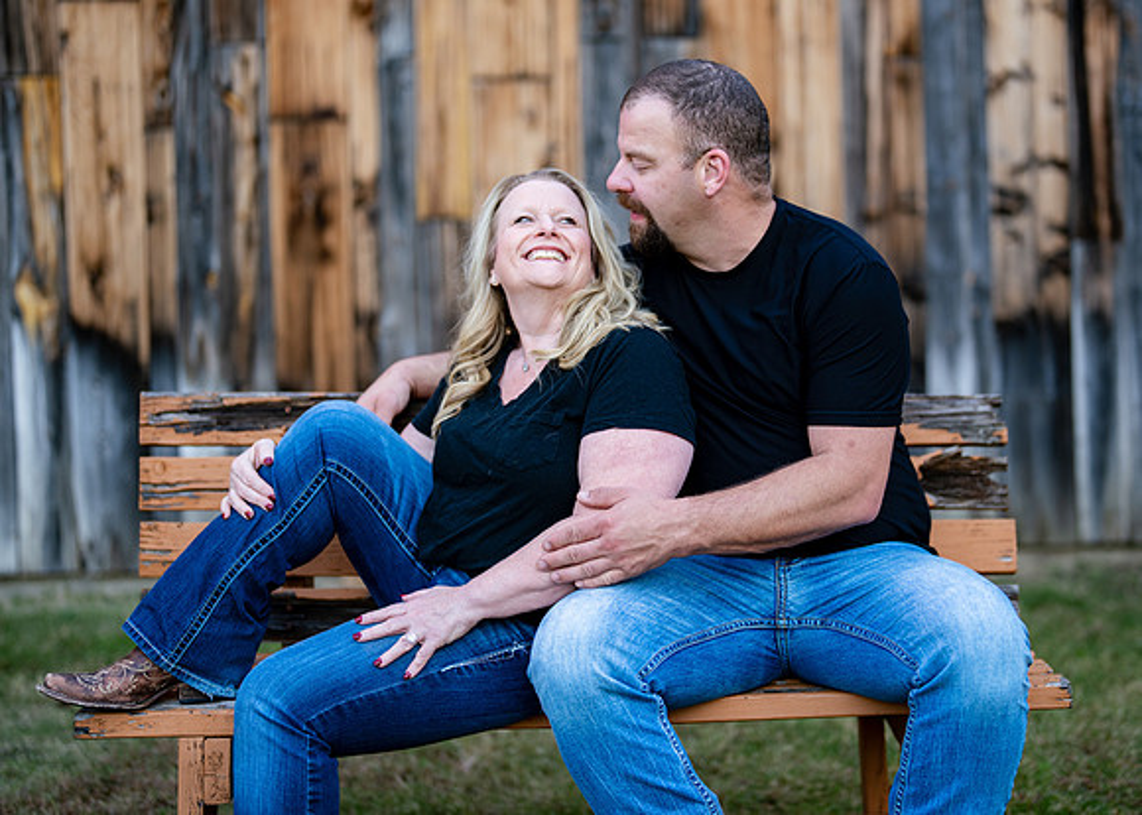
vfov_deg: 24.3
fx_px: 1895
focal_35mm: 58
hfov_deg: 33.5
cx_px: 670
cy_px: 374
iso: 160
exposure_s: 1/1000
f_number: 1.2
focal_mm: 50
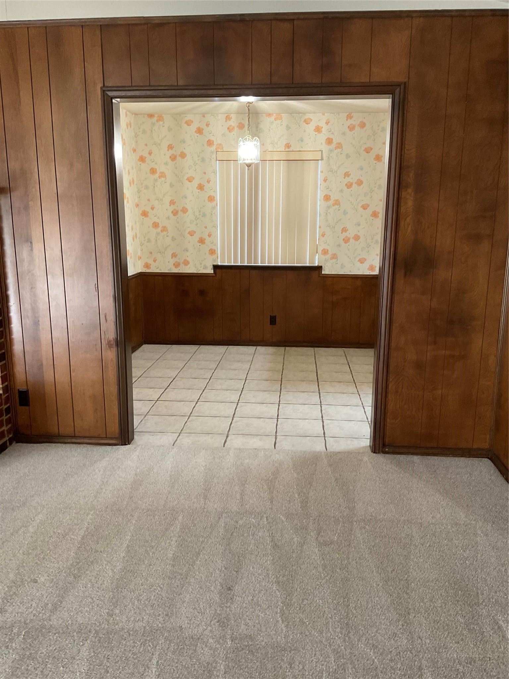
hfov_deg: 48.2
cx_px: 254
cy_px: 340
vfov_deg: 61.7
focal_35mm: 29
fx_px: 569
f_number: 1.8
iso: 160
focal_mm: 3
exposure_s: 1/60
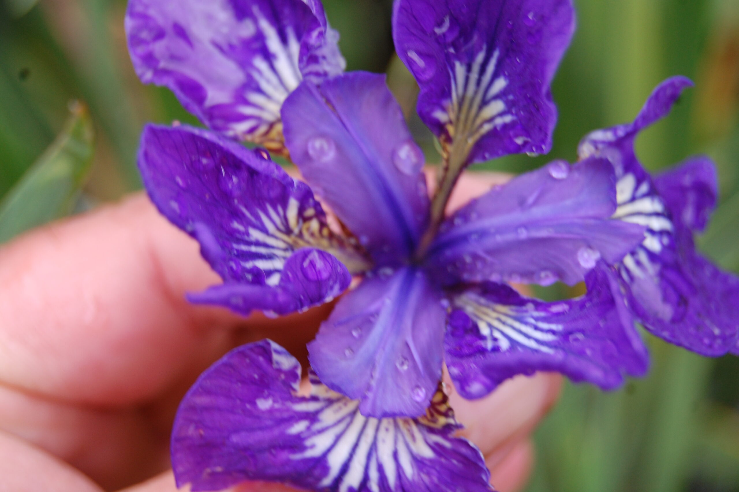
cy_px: 246
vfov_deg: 16.5
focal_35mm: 82
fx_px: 1692
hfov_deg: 24.6
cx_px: 370
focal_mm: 55
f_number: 5.6
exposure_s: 1/60
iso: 400
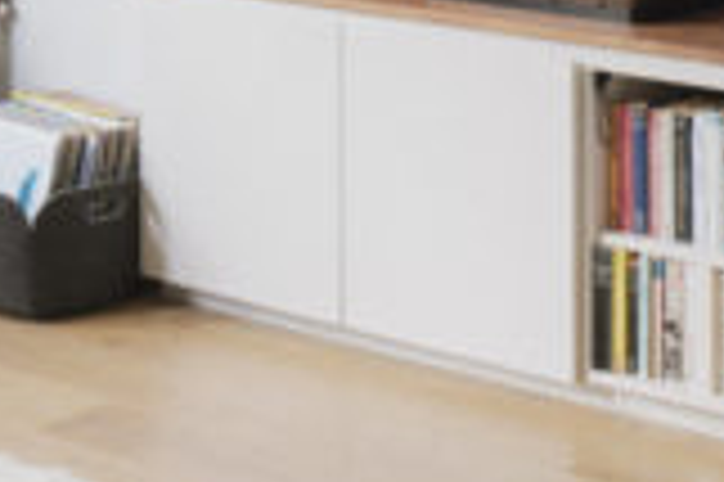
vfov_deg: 10.3
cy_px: -423
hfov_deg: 16.4
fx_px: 2491
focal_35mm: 124
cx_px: 576
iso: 200
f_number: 10
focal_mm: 17
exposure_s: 1
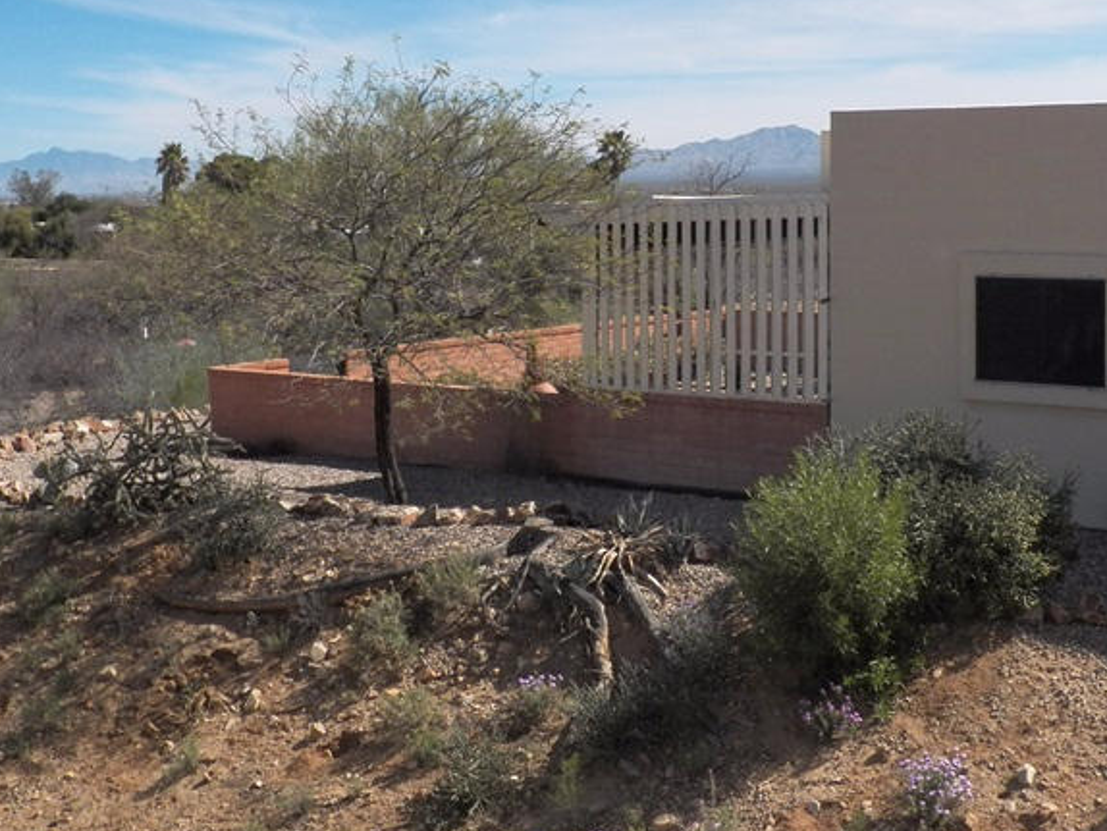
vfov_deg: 26.9
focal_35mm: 54
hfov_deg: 35.5
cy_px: 281
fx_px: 1728
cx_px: 594
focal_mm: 5.5
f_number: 4
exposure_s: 1/2000
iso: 125
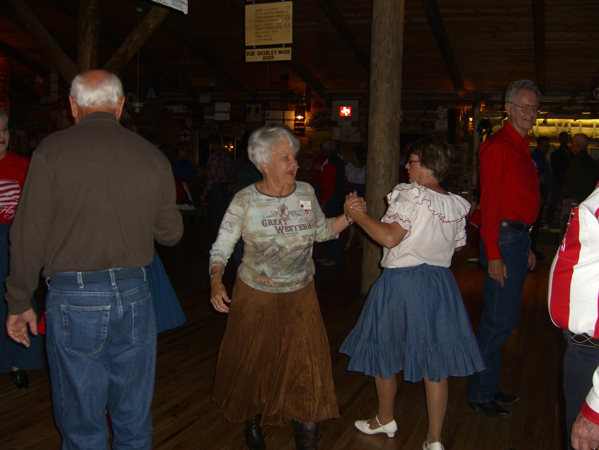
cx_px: 300
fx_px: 658
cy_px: 225
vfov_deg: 37.7
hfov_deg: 49.0
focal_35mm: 38
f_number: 2.8
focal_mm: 7.9
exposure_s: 1/60
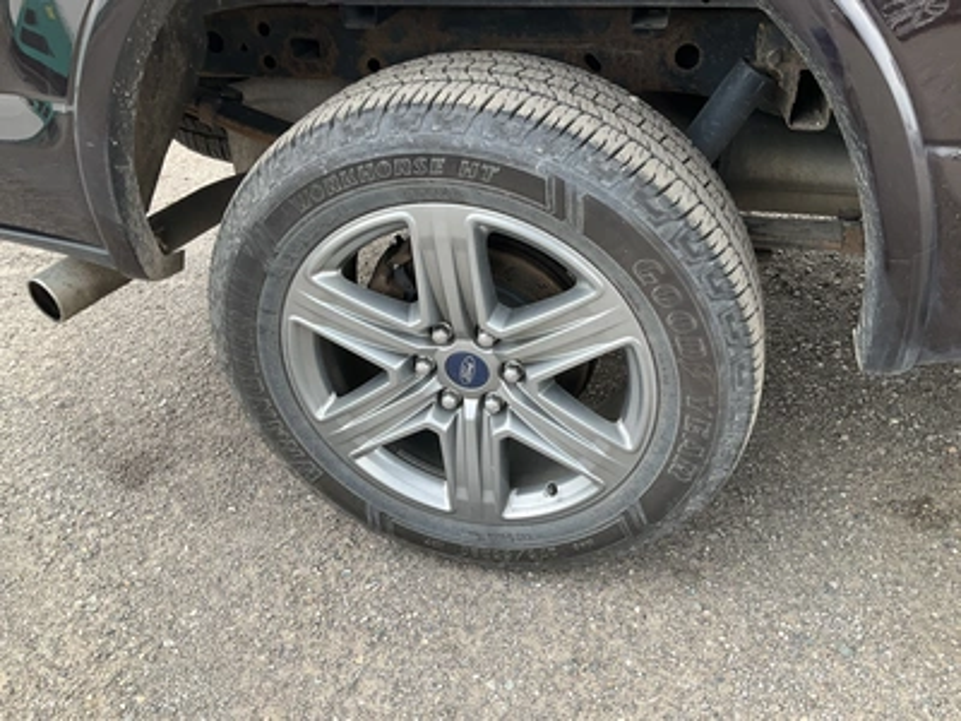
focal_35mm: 29
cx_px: 480
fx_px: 805
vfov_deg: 48.2
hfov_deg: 61.7
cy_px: 360
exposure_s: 1/122
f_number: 1.8
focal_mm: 3
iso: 20
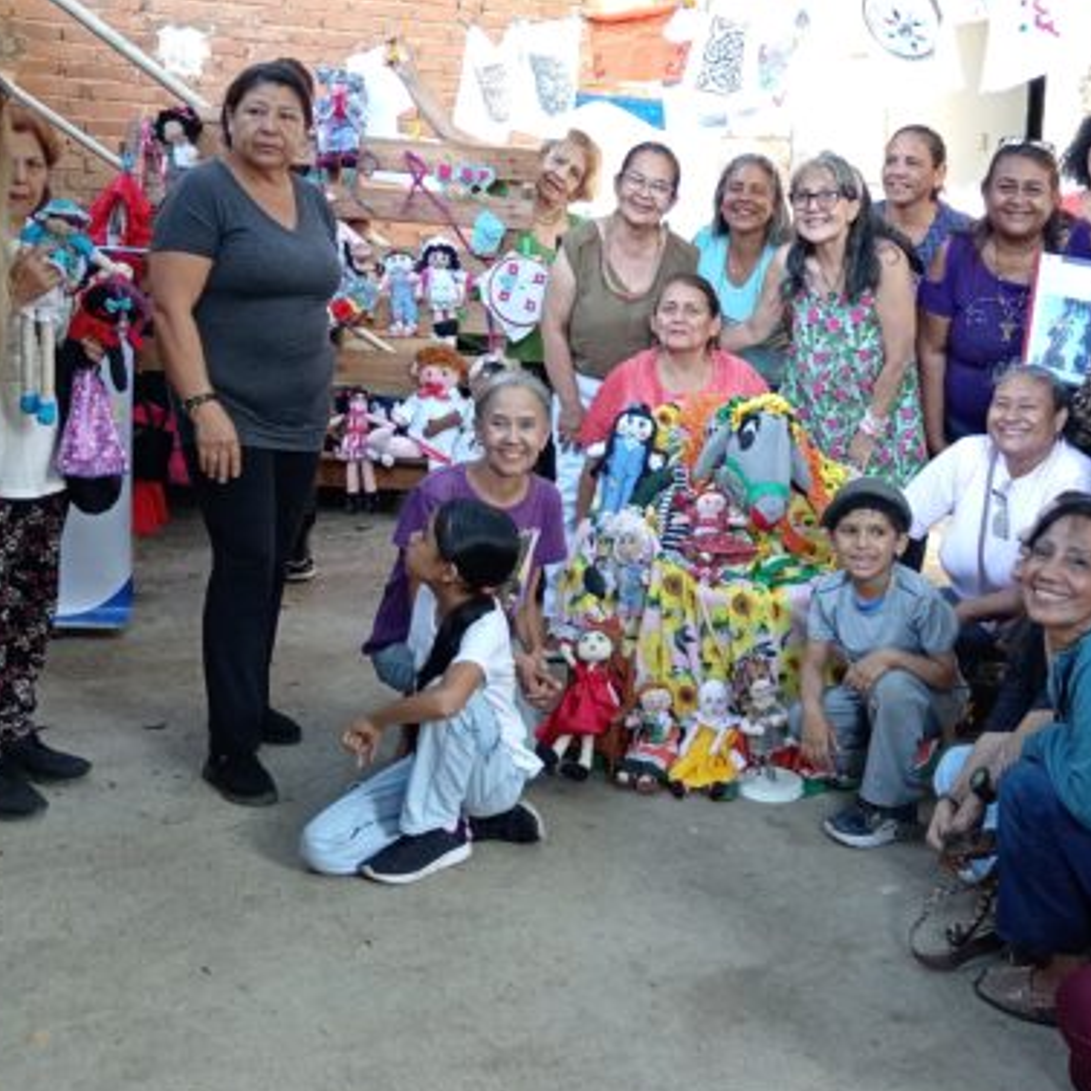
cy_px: 399
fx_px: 1569
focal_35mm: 44
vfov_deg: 38.1
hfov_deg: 38.1
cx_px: 686
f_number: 1.9
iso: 583
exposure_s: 1/60
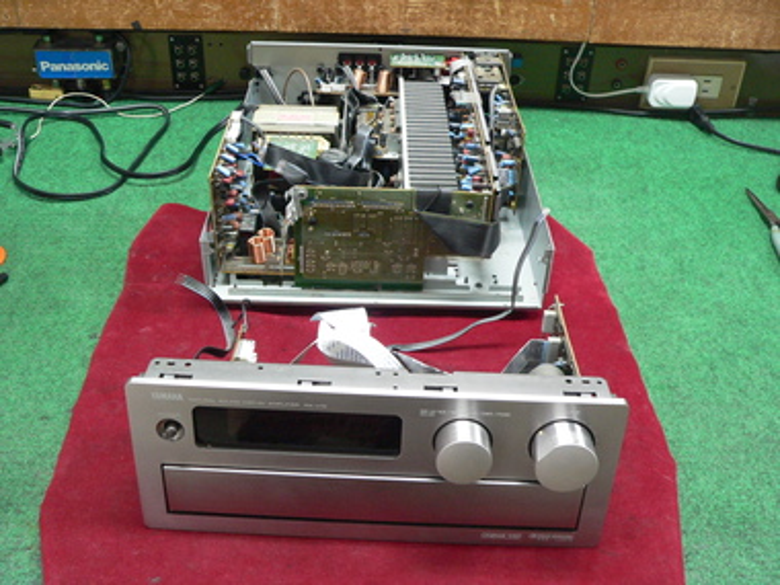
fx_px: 879
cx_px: 390
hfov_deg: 47.9
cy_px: 292
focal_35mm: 39
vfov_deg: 36.8
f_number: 2.8
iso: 200
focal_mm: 6.5
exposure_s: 1/6
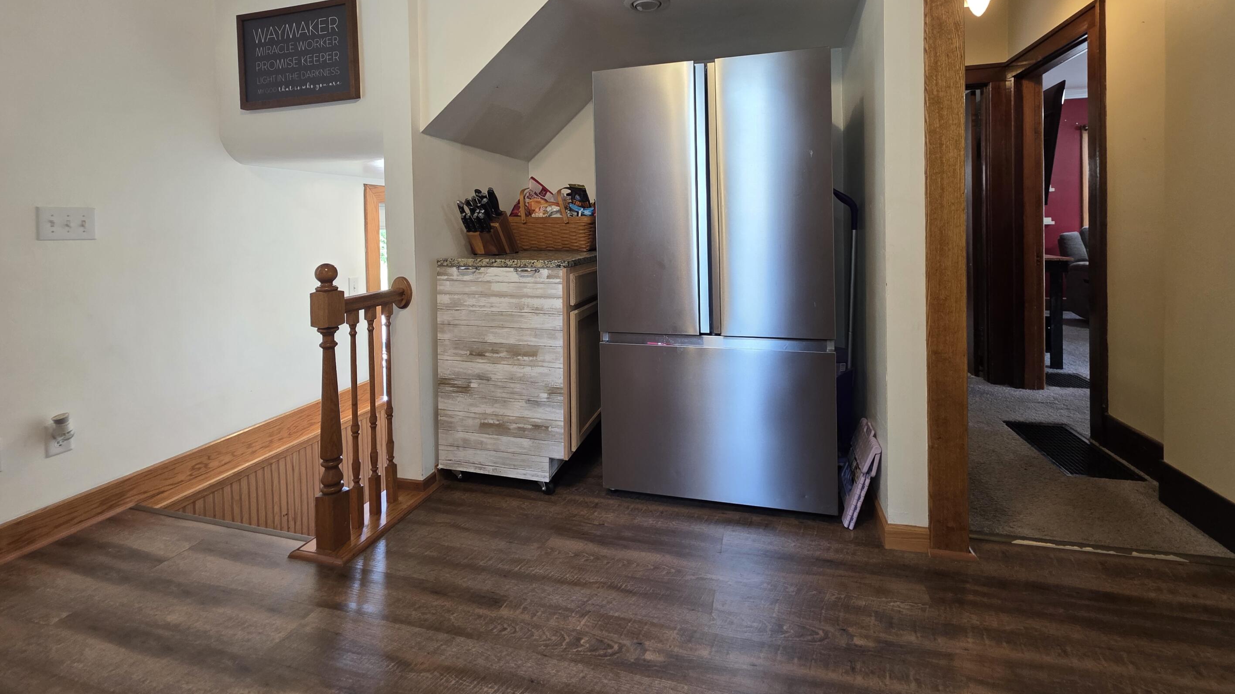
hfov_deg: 103.0
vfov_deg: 68.7
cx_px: 633
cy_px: 236
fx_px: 491
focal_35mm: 15
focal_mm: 2.2
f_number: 1.9
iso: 160
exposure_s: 1/60
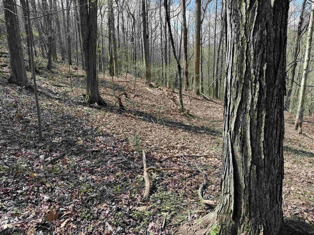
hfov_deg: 71.6
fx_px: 218
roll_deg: +2.7
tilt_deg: -15.5
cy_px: 118
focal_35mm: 24
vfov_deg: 56.8
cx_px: 157
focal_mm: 6.76
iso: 80
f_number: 1.78
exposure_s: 1/1174
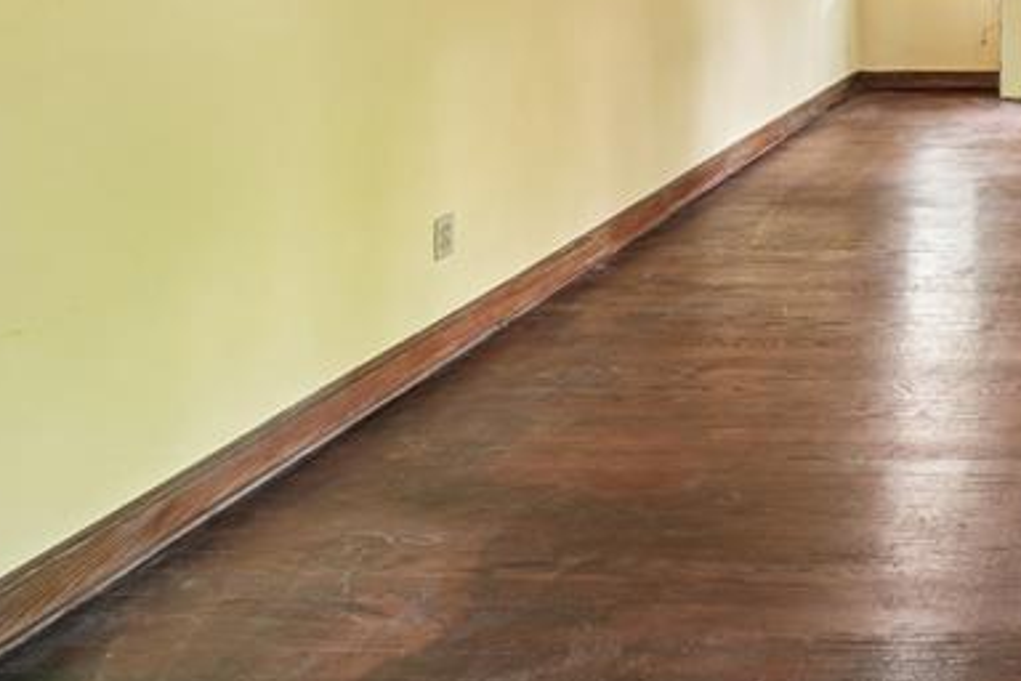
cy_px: -96
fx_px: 907
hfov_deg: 43.7
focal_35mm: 32
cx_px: 1149
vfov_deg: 34.5
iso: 400
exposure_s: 1/1.67
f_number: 11
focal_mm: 12
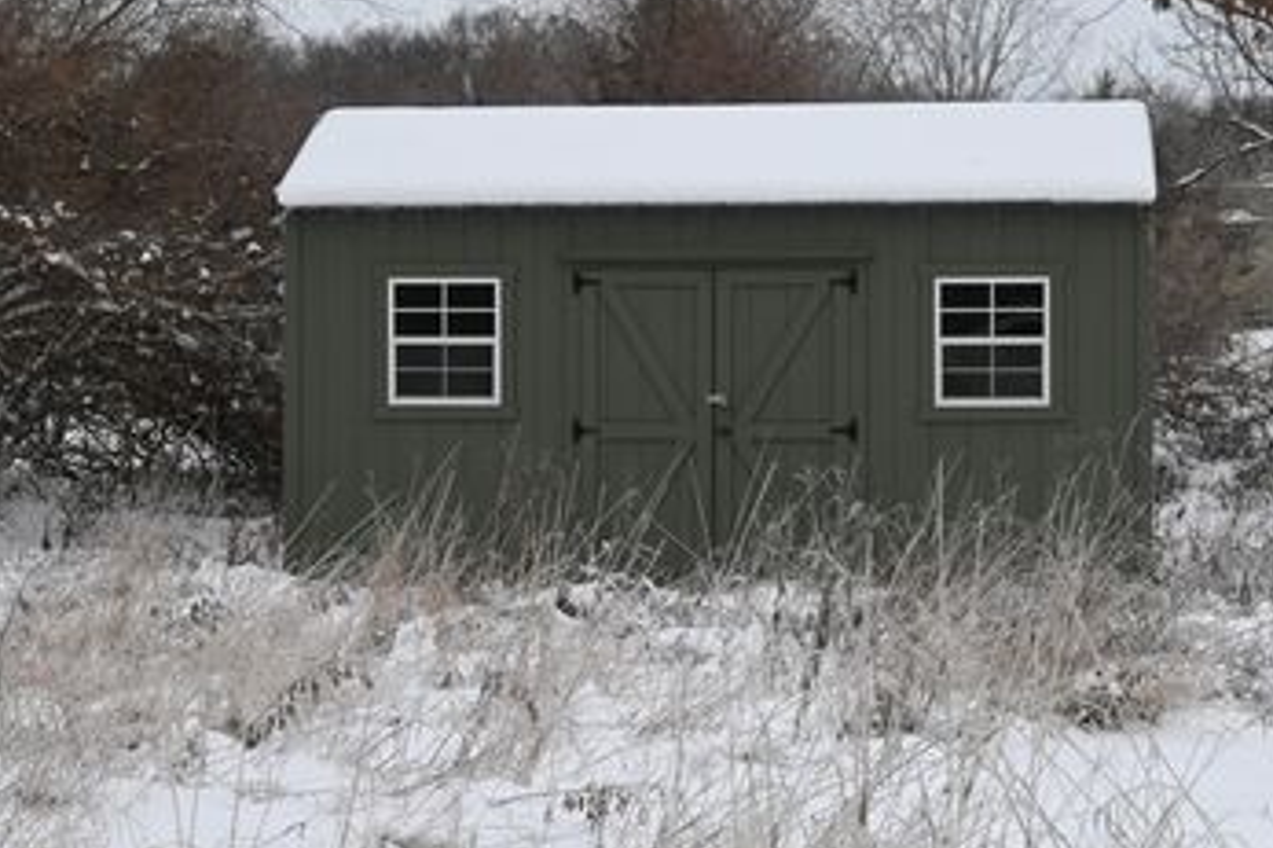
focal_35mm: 108
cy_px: 376
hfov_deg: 18.9
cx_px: 734
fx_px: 3817
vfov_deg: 12.7
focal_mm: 50
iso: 100
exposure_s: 1/320
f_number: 6.3
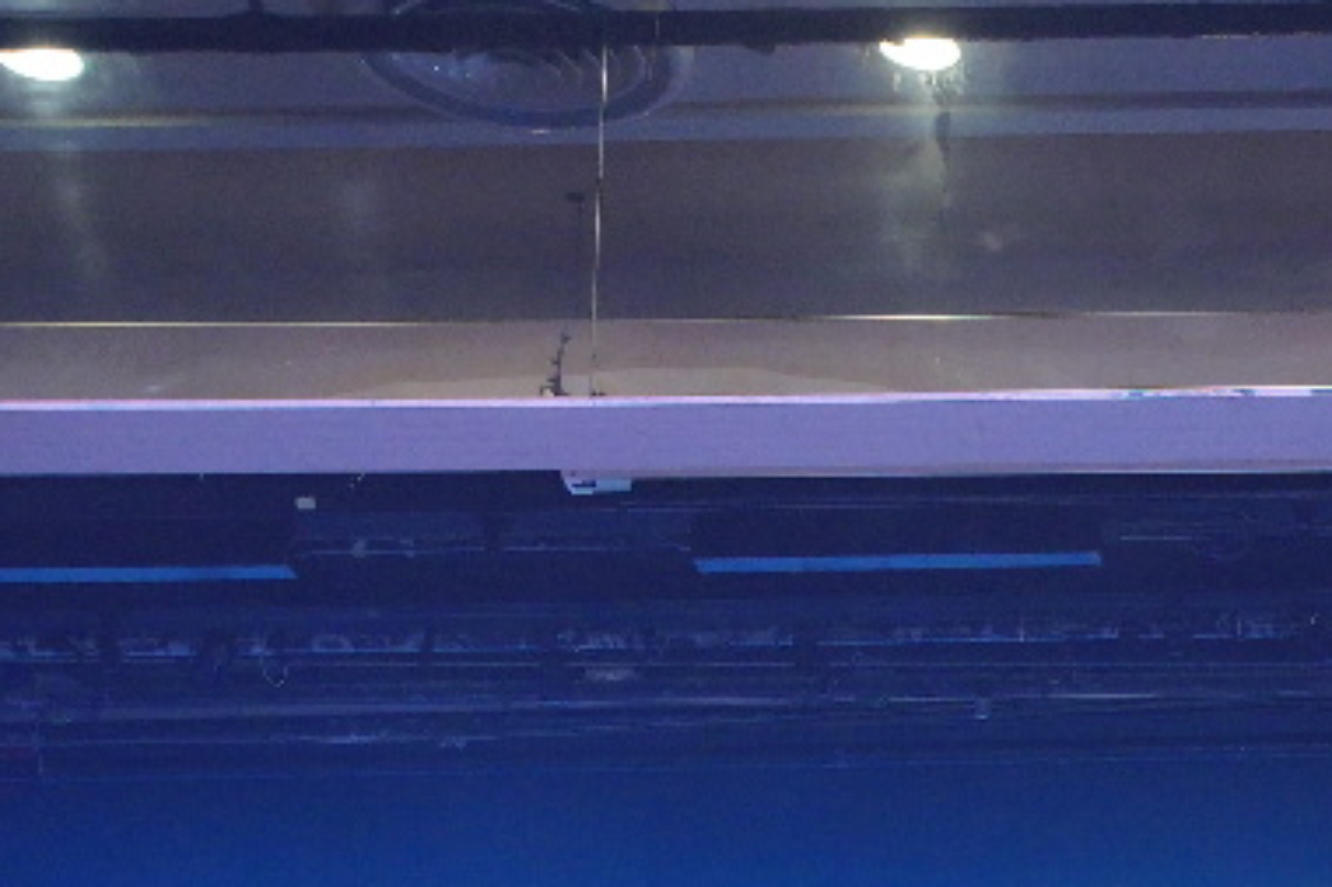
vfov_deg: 11.0
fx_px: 4364
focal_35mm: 118
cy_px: 1485
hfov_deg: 16.4
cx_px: 1721
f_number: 6.3
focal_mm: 35
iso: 1600
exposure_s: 1/200
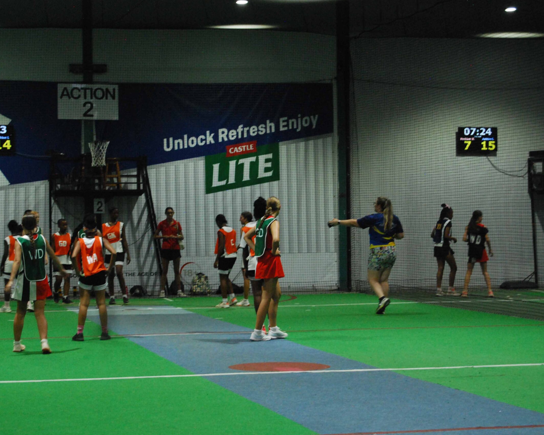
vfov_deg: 16.4
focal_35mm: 94
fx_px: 1507
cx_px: 258
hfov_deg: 20.5
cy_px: 217
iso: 1600
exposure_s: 1/60
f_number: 5.6
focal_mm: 55
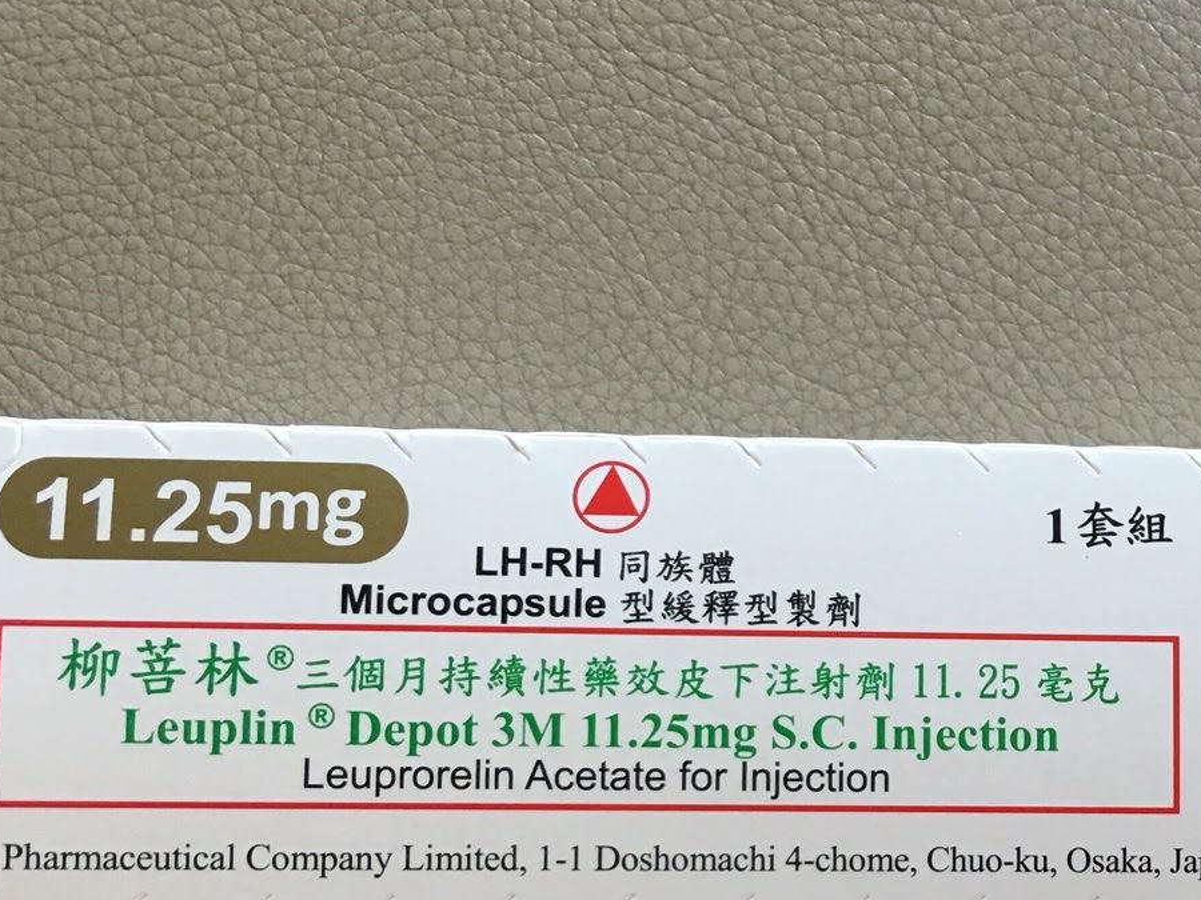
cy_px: 753
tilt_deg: -71.0
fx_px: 2290
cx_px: 1134
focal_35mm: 66
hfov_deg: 28.0
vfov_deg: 21.9
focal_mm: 4.15
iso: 32
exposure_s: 1/15
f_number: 2.2
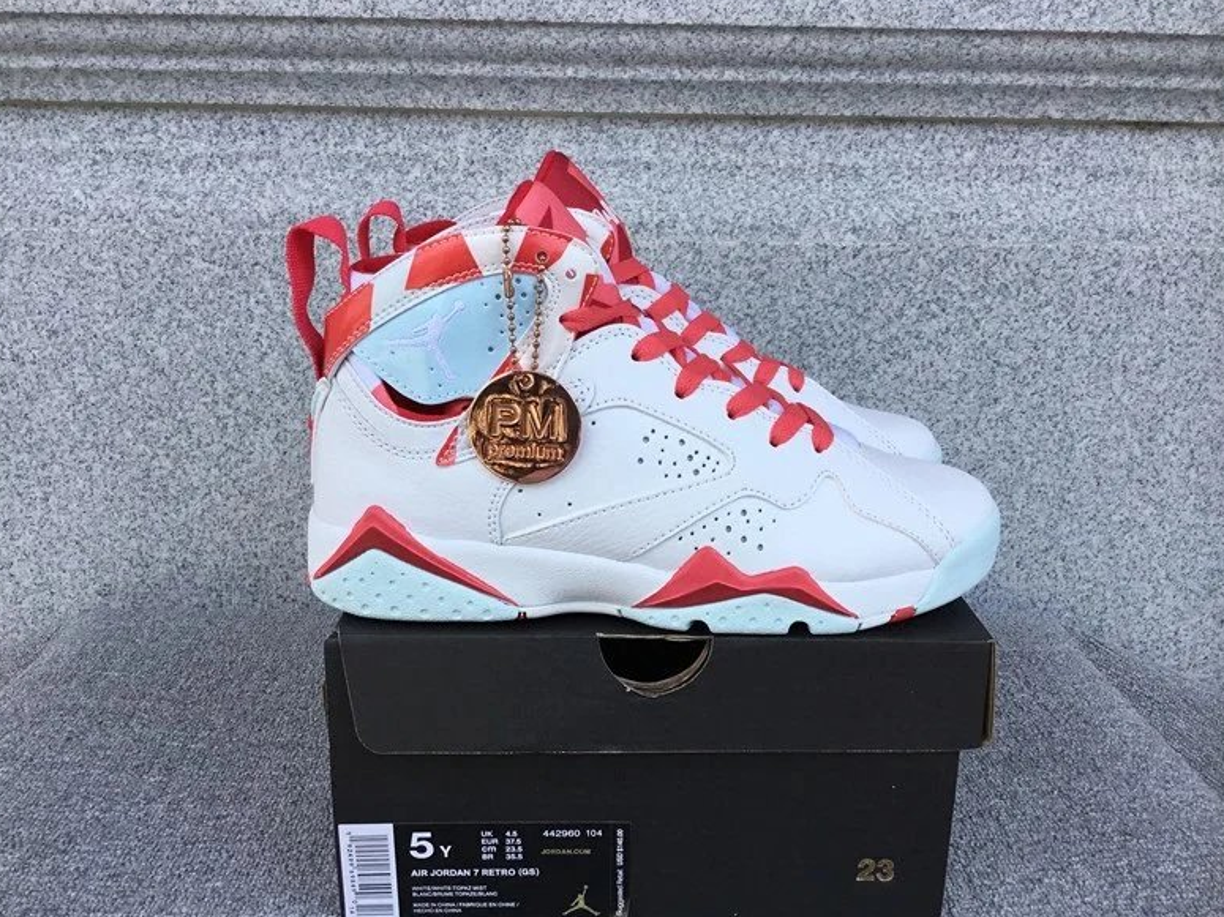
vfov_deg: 44.1
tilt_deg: -15.6
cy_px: 459
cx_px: 614
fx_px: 1131
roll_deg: -0.4
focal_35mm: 32
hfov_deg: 56.8
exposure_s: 1/509
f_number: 2.4
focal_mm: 3.3
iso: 25
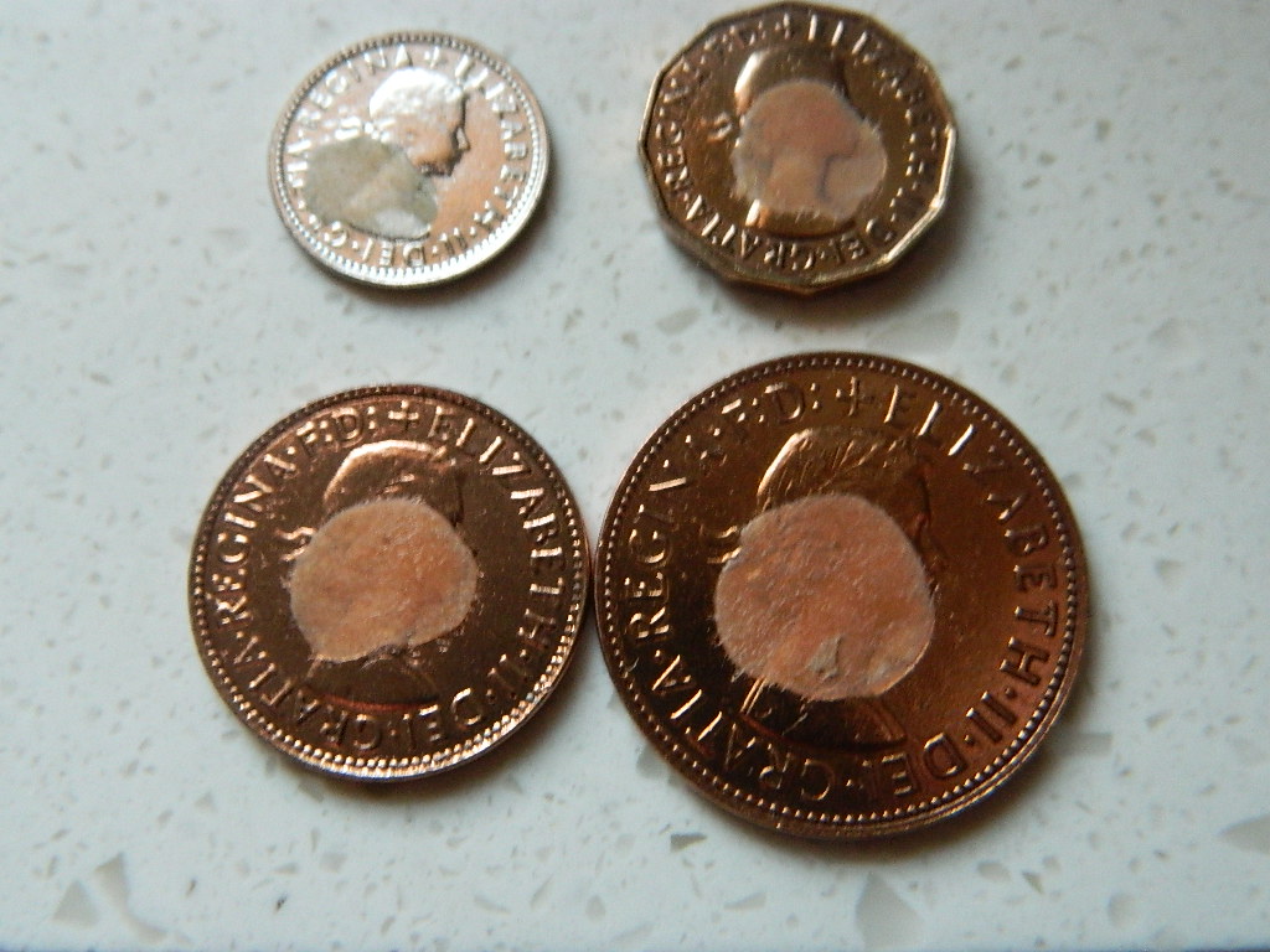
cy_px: 476
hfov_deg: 45.8
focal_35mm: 41
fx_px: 1504
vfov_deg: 35.1
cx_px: 635
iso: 400
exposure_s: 1/15
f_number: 3.5
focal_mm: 7.3
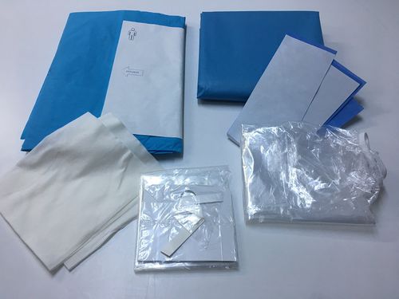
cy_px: 150
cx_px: 200
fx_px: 334
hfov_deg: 61.7
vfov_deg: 48.2
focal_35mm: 29
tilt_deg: -53.3
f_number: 2.2
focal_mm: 4.15
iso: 40
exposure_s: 1/33
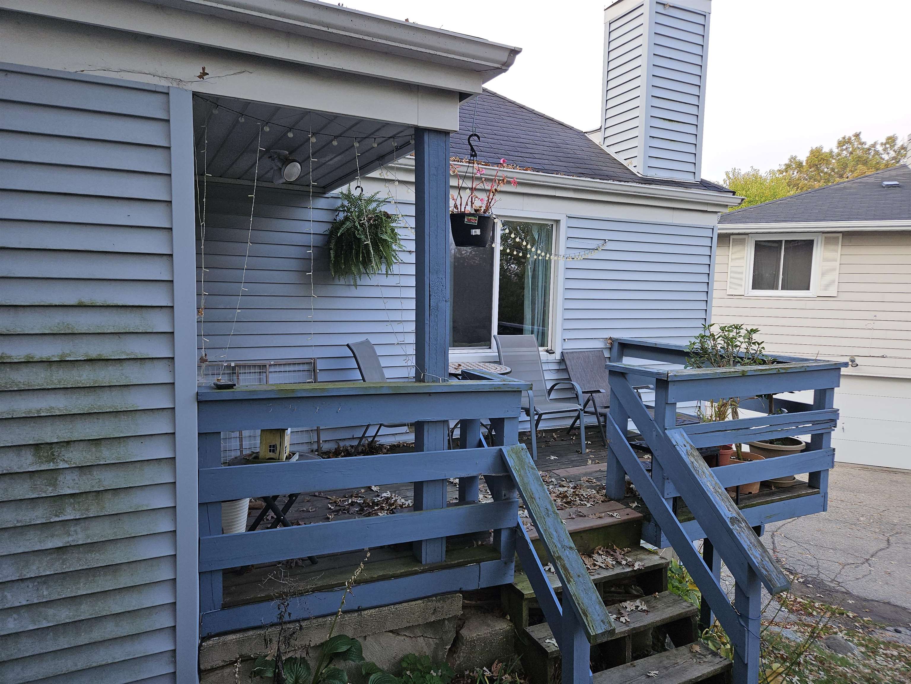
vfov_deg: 58.9
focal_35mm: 23
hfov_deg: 73.9
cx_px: 456
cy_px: 342
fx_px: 605
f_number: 1.8
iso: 25
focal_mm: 5.4
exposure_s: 1/264
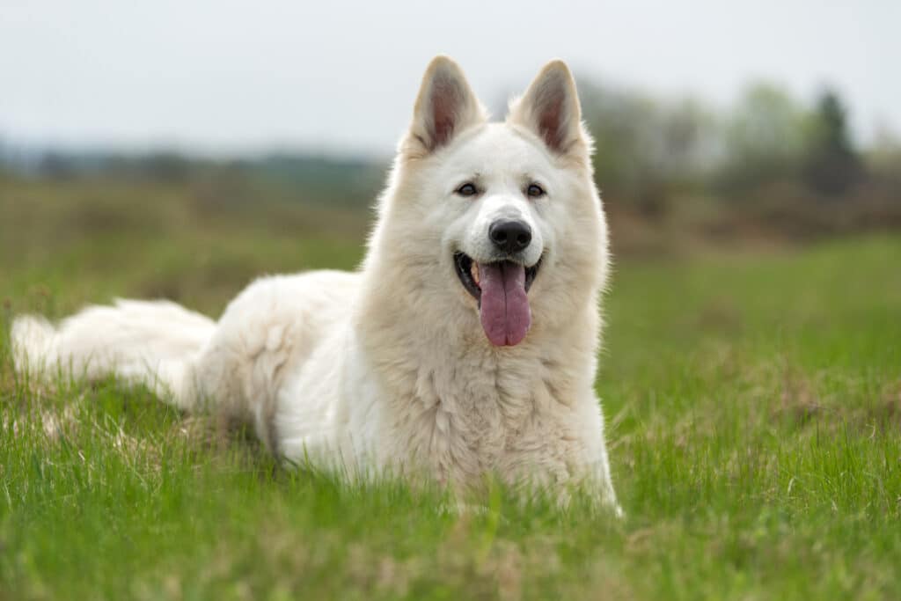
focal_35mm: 130
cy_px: 300
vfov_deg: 10.6
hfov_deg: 15.8
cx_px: 450
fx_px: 3254
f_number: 3.2
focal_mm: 130
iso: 200
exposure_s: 1/4000
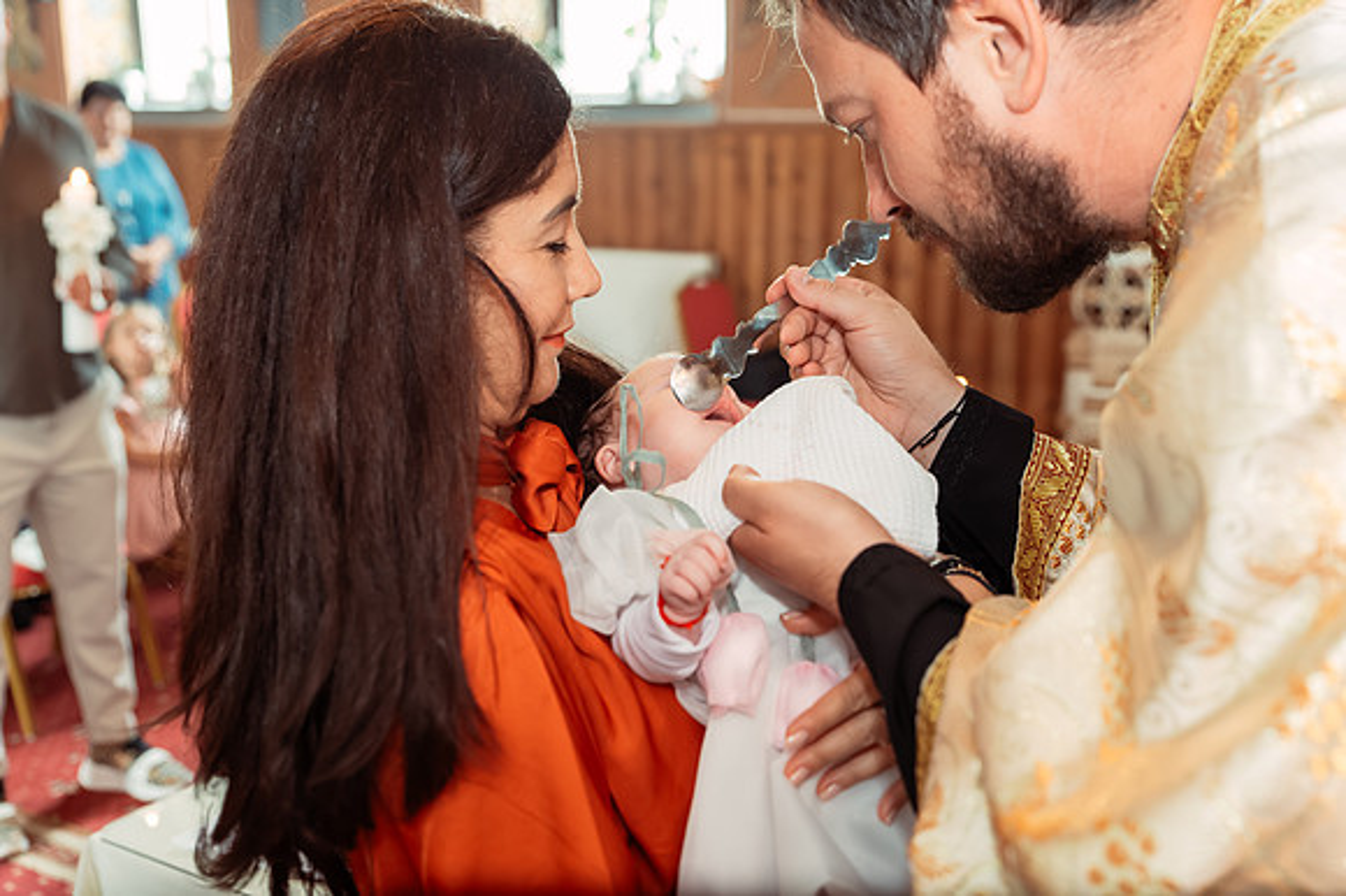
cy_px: 448
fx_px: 1569
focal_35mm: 42
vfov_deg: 31.9
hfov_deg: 46.4
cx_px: 673
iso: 3200
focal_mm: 42
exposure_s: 1/250
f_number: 3.5
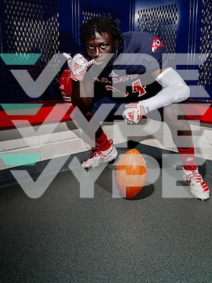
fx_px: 294
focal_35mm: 36
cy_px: 126
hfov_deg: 39.6
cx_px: 106
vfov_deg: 51.3
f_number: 6.3
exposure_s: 1/125
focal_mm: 33
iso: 100
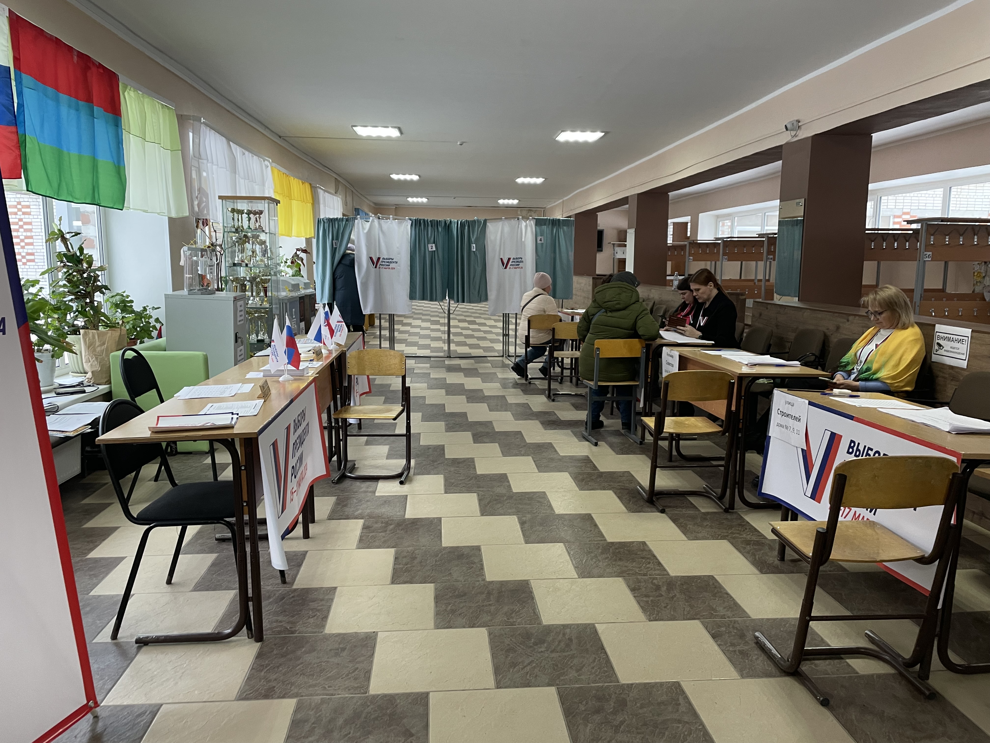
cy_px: 372
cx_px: 495
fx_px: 744
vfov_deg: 53.1
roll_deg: +0.1
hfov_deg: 67.3
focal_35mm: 26
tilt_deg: -7.9
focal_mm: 4.2
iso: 125
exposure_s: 1/82
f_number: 1.6
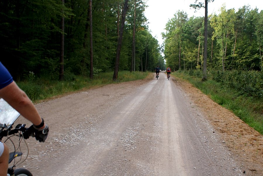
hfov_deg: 49.5
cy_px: 88
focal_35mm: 39
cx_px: 132
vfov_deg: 34.3
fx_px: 285
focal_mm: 26
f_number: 8
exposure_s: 1/100
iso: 100
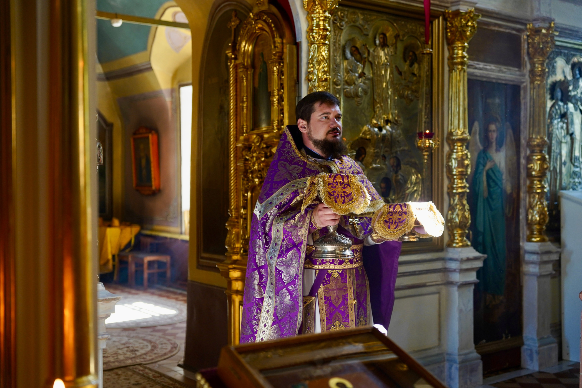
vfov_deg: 30.1
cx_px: 291
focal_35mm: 45
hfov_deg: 44.0
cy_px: 194
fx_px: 721
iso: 800
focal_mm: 44.6
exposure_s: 1/160
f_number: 2.8
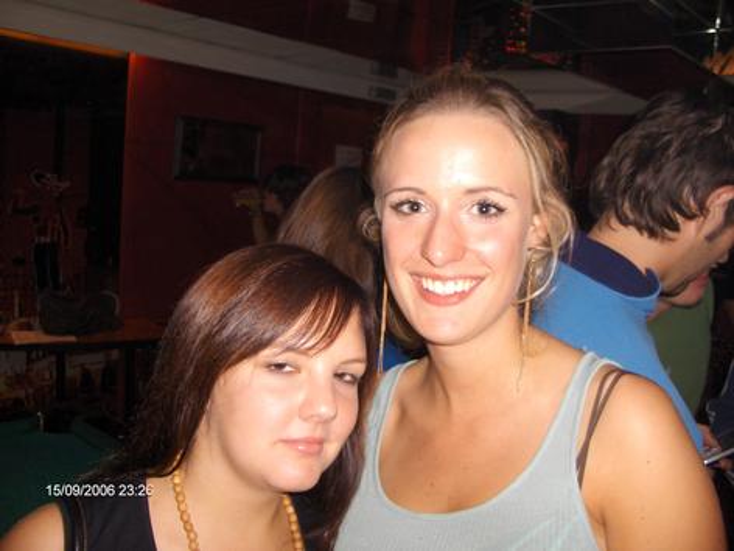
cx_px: 367
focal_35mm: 35
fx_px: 742
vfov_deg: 40.7
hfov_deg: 52.6
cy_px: 276
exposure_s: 1/60
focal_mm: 5.8
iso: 100
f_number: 2.6
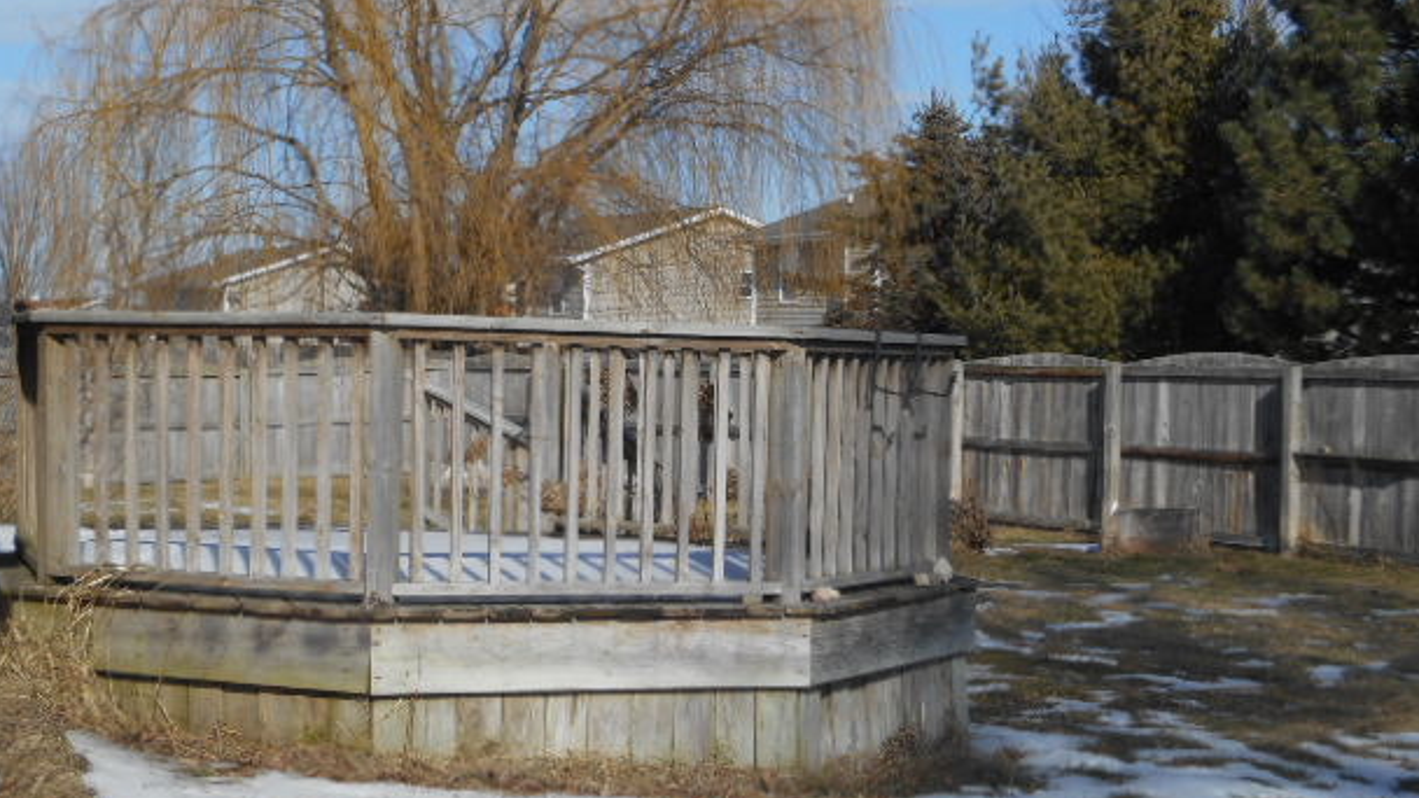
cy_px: 366
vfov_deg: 17.2
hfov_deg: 30.2
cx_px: 728
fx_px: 2634
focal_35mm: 70
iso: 80
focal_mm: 10.9
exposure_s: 1/1000
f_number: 4.4
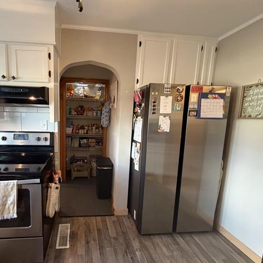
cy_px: 133
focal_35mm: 17
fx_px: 146
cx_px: 94
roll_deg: -1.0
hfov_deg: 81.9
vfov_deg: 84.0
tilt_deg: -6.6
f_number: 2.2
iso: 800
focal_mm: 2.22
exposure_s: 1/60
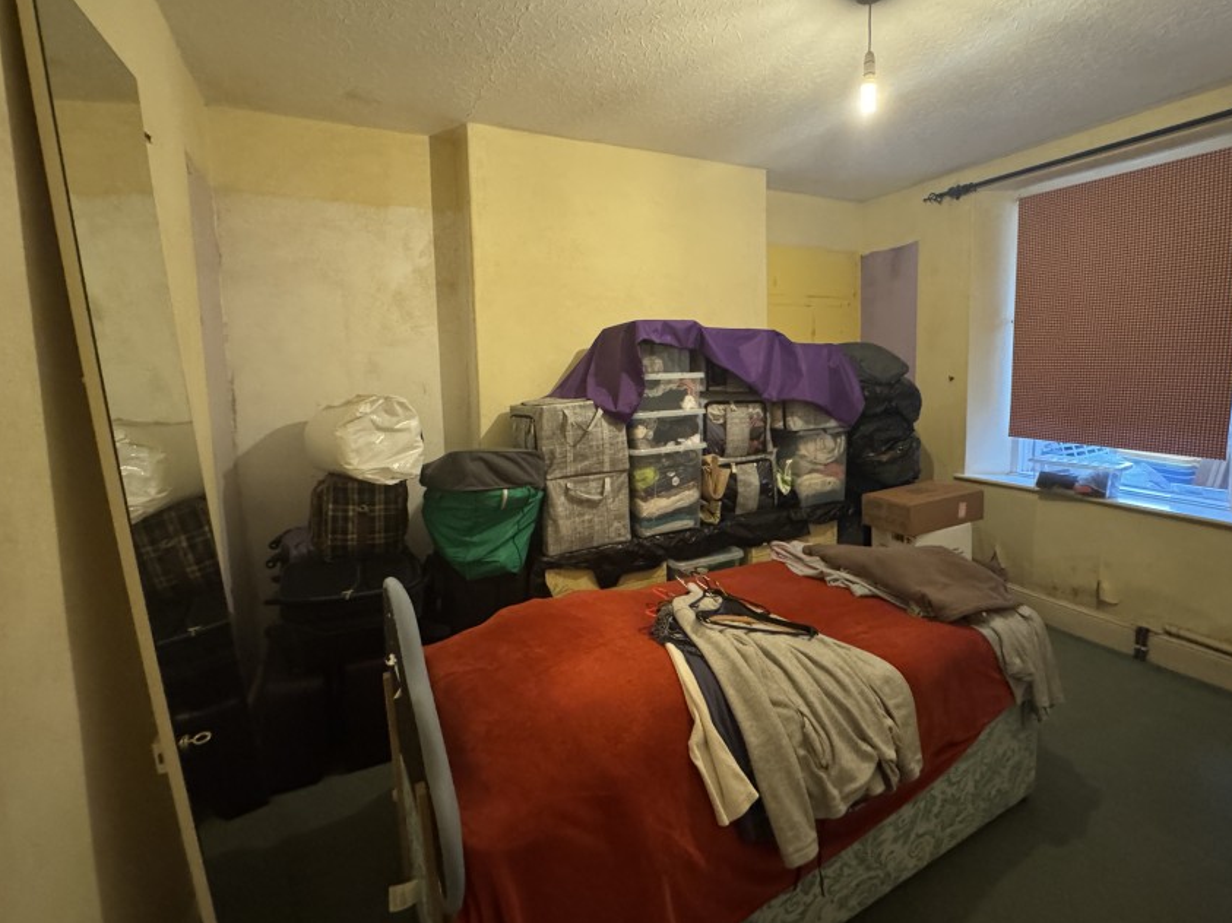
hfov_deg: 90.9
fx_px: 605
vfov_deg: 74.5
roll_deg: +1.2
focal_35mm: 17
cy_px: 416
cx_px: 663
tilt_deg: -4.8
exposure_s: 1/50
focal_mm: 2.22
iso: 1000
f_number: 2.2
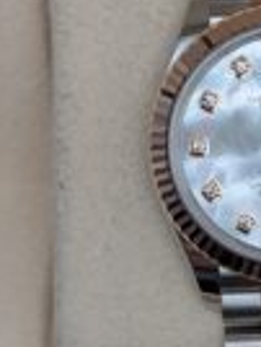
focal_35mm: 146
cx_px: 279
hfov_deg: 10.1
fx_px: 1463
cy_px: 124
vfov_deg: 13.5
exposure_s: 1/168
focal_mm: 6.9
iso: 26
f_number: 1.68
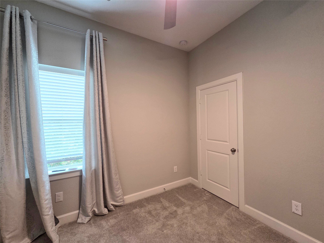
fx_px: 122
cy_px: 122
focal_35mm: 13
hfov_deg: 106.2
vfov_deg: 89.9
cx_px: 162
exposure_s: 1/60
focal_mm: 2.2
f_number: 2.2
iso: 200
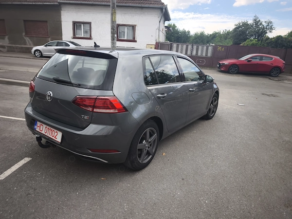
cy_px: 110
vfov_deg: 58.9
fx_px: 194
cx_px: 146
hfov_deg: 73.9
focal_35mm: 23
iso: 50
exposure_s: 1/888
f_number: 1.6
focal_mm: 6.57
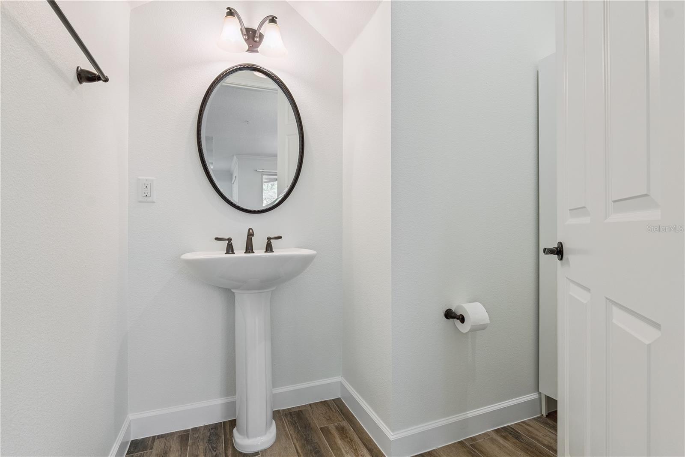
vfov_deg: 70.4
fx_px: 323
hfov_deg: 93.3
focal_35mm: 17
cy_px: 228
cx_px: 342
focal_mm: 17
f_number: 10
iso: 800
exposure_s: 1/40
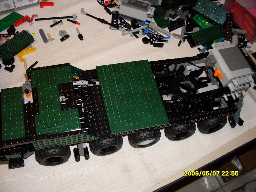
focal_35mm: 38
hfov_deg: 49.0
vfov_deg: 37.7
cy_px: 96
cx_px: 128
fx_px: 281
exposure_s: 1/45
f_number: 2.8
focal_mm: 6.3
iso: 100
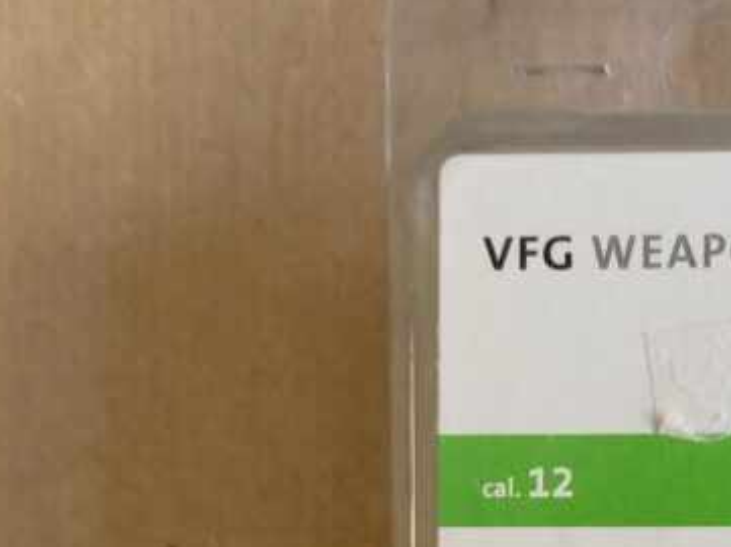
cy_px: 639
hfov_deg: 25.3
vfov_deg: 19.6
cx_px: 818
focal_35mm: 71
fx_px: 1498
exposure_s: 1/25
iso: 180
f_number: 1.8
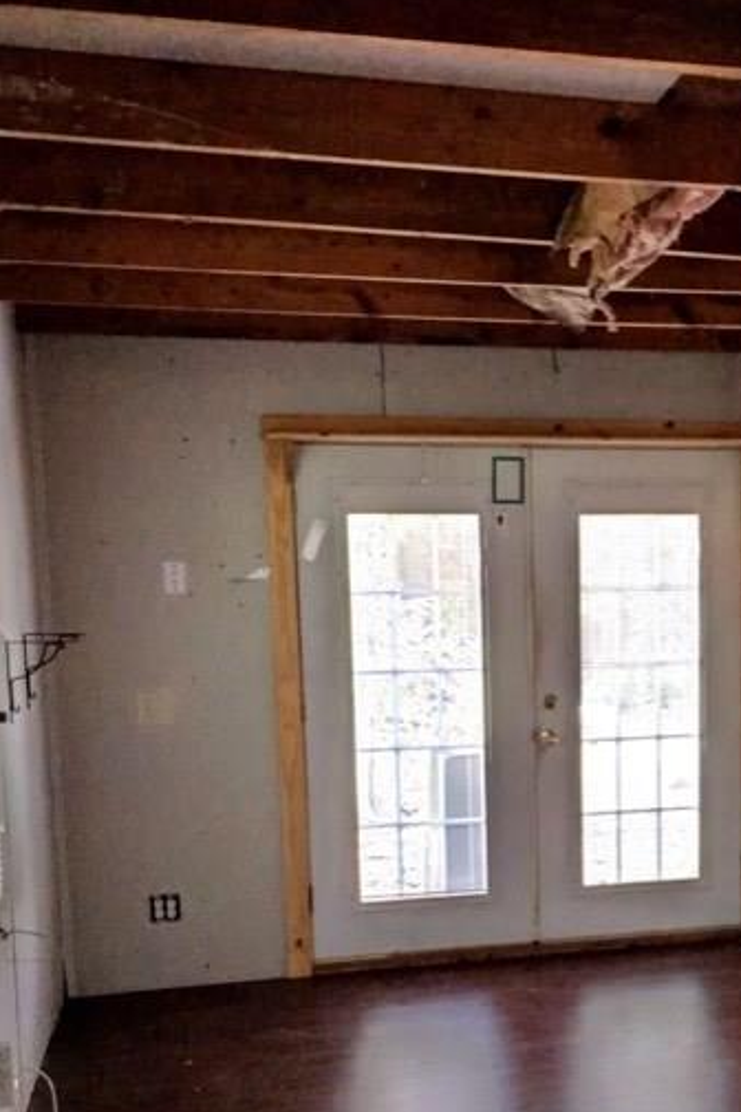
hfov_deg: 28.6
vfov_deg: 41.9
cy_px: 777
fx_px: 1420
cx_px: 598
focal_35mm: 46
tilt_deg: -8.2
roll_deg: -0.3
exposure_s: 1/24
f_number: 2.2
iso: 200
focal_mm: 4.15
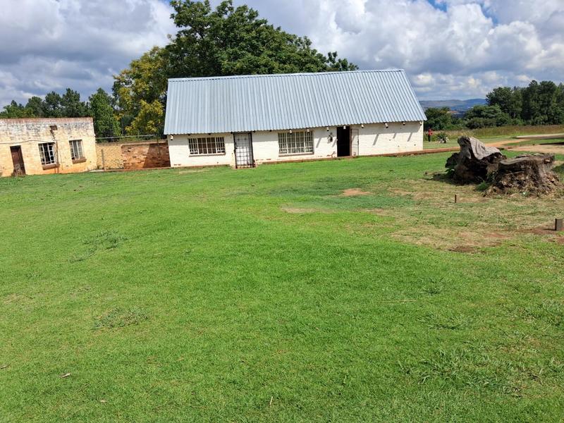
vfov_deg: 51.4
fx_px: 440
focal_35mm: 27
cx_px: 282
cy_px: 212
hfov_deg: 65.3
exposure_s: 1/699
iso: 25
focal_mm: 4
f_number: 1.8
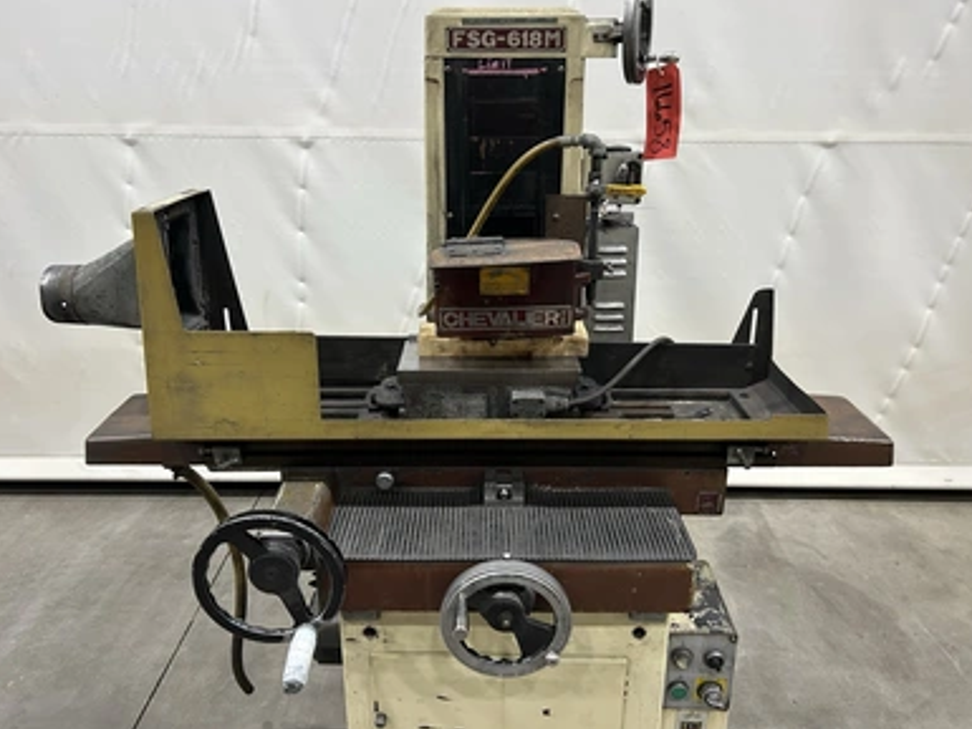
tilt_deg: -19.9
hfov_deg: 65.3
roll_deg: +0.1
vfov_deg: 51.4
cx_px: 485
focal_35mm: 27
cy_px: 356
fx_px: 758
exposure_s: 1/60
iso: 250
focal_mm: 5.7
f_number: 1.5
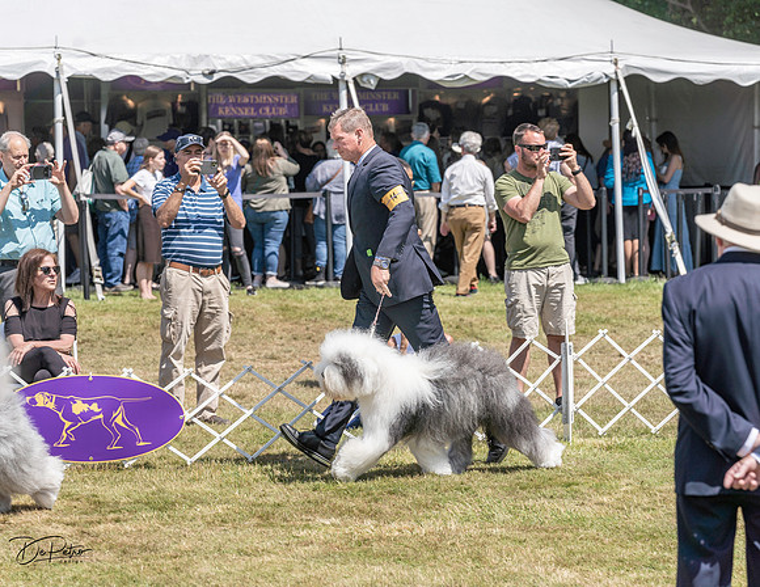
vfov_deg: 10.1
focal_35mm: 150
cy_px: 294
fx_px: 3327
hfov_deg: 13.0
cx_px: 380
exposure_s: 1/800
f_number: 5.6
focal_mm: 136
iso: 100
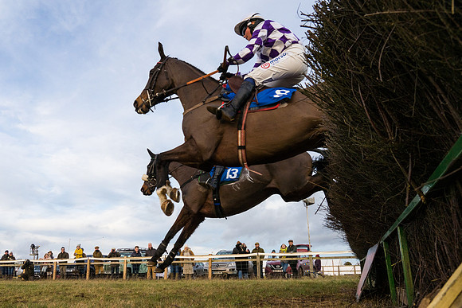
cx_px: 202
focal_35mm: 28
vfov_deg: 45.7
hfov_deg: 64.6
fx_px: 364
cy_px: 182
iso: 1000
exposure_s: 1/1600
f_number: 8
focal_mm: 24
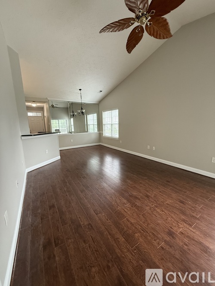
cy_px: 143
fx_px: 116
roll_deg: +0.4
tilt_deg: -8.9
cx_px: 108
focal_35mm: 14
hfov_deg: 85.7
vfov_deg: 102.1
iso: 320
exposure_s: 1/75
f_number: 2.2
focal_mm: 2.22
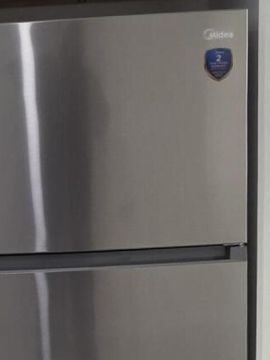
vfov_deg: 31.6
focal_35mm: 61
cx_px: 47
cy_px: 219
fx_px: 634
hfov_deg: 23.6
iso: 125
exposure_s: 1/120
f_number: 1.9
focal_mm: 2.2
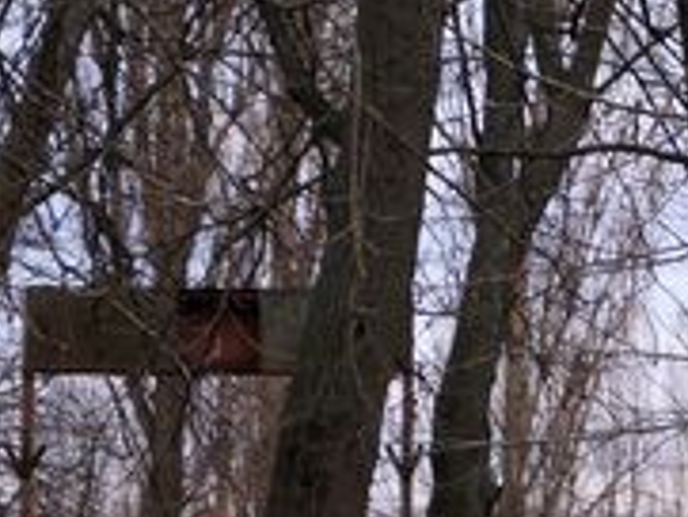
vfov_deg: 3.8
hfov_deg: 5.0
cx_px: 547
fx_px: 7824
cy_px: 530
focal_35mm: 393
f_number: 5.6
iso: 125
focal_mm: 55
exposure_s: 1/100
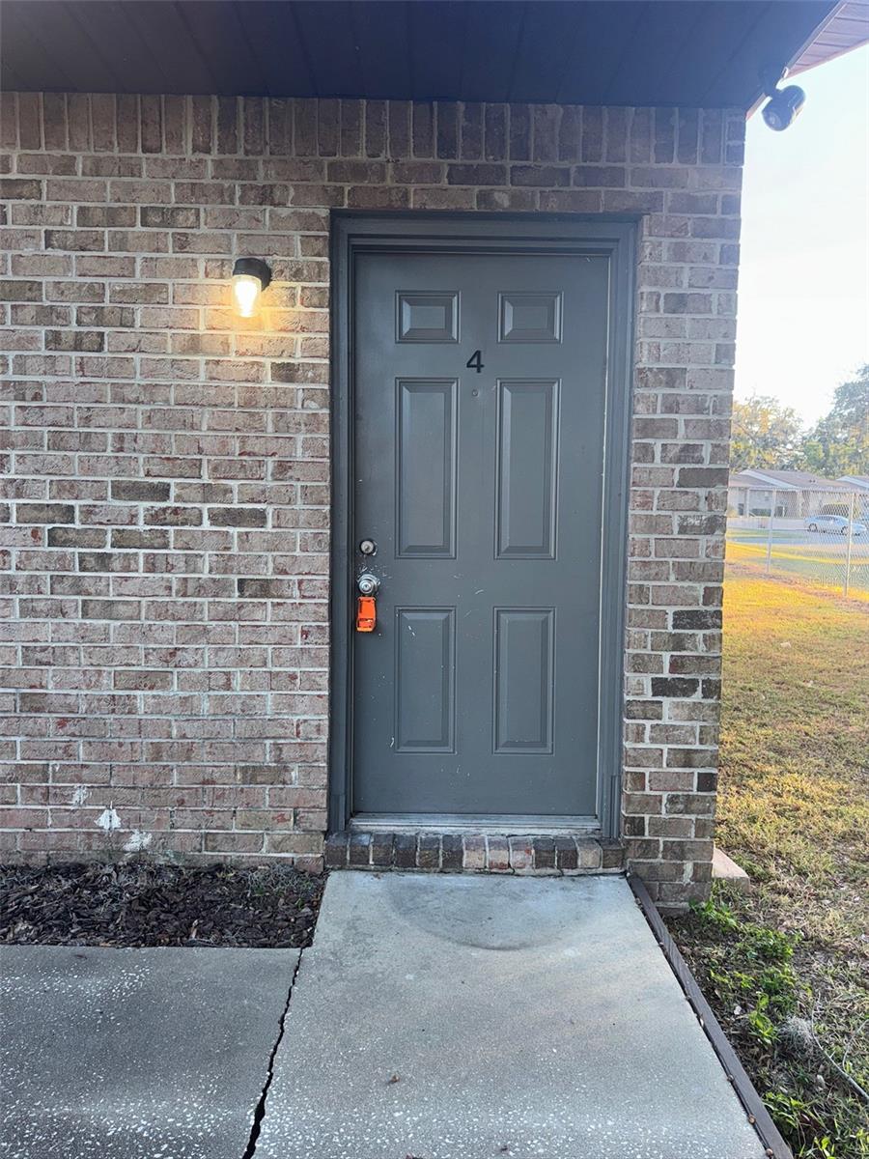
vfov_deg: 71.6
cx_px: 434
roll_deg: -0.8
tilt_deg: -4.1
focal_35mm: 24
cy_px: 580
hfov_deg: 56.8
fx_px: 803
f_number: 1.78
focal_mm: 6.76
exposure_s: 1/176
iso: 50
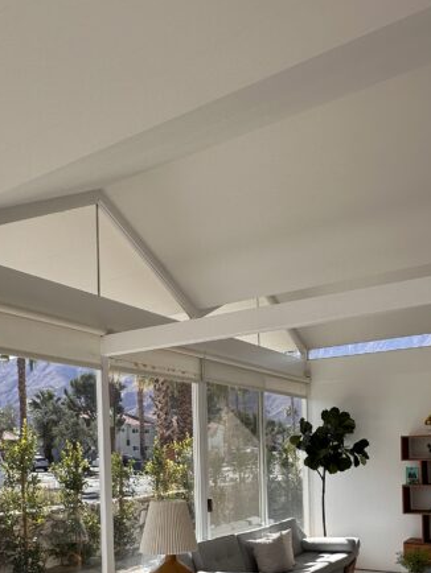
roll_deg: +0.9
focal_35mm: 33
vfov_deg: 51.8
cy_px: 459
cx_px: 259
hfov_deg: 42.8
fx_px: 547
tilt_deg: +0.0
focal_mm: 2.22
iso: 40
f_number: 2.2
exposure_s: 1/849
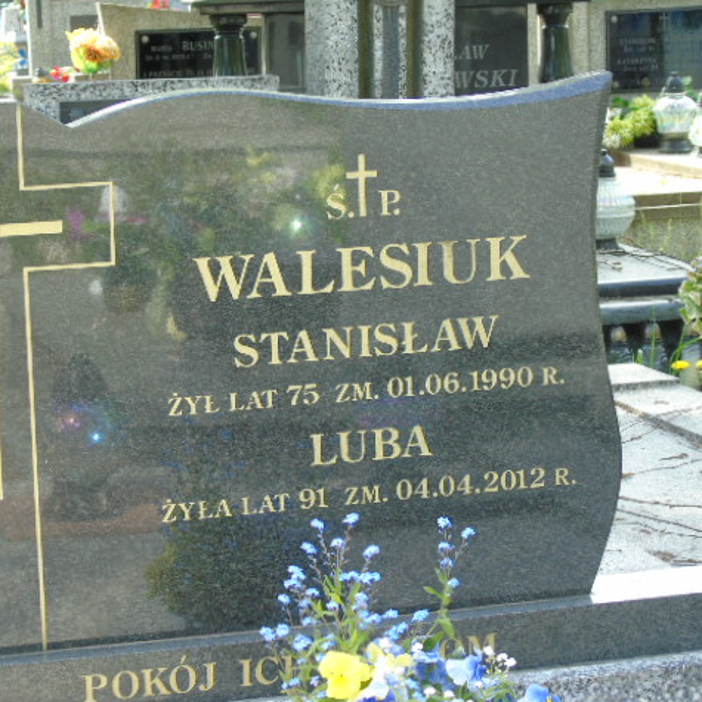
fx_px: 2570
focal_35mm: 112
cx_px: 281
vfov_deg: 15.6
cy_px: 353
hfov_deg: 15.5
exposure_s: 1/50
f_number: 4.3
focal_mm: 17
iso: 80
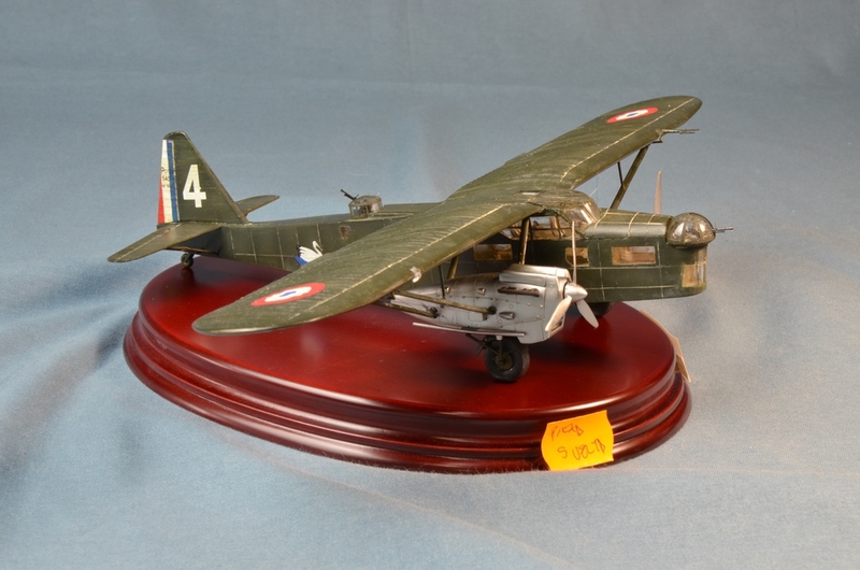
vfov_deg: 18.8
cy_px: 285
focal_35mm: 72
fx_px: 1717
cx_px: 430
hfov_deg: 28.1
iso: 200
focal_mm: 48
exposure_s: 1/2
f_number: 20
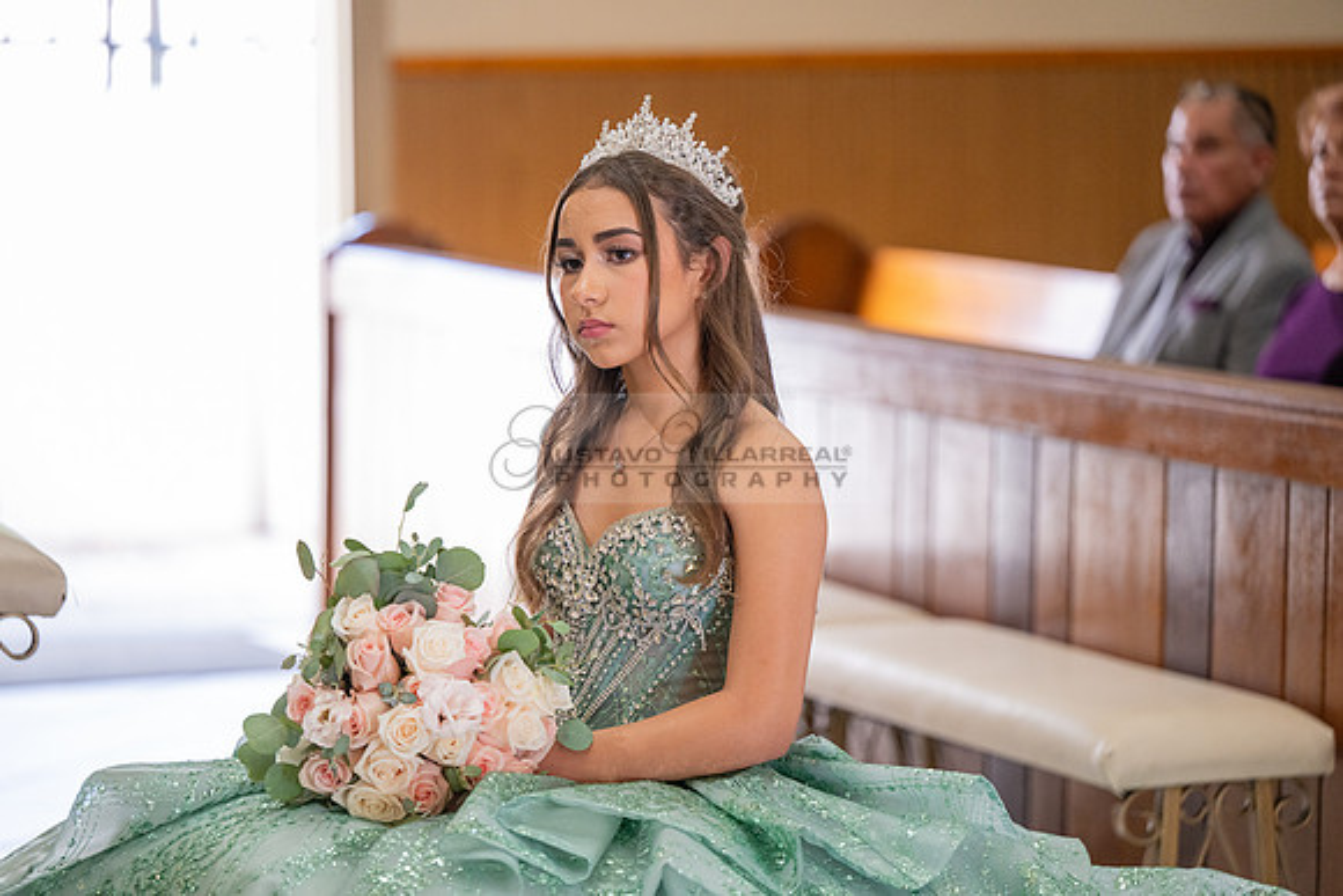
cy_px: 448
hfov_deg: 14.7
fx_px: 5224
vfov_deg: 9.8
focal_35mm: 140
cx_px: 672
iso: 1600
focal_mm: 140
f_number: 2.8
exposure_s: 1/320
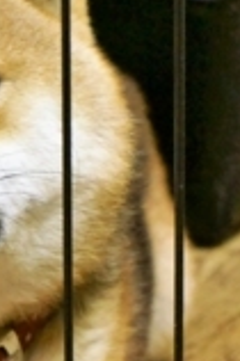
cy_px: 311
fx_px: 2375
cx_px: -43
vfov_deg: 8.7
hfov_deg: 5.8
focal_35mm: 237
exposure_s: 1/50
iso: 3200
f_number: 5.6
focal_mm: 50
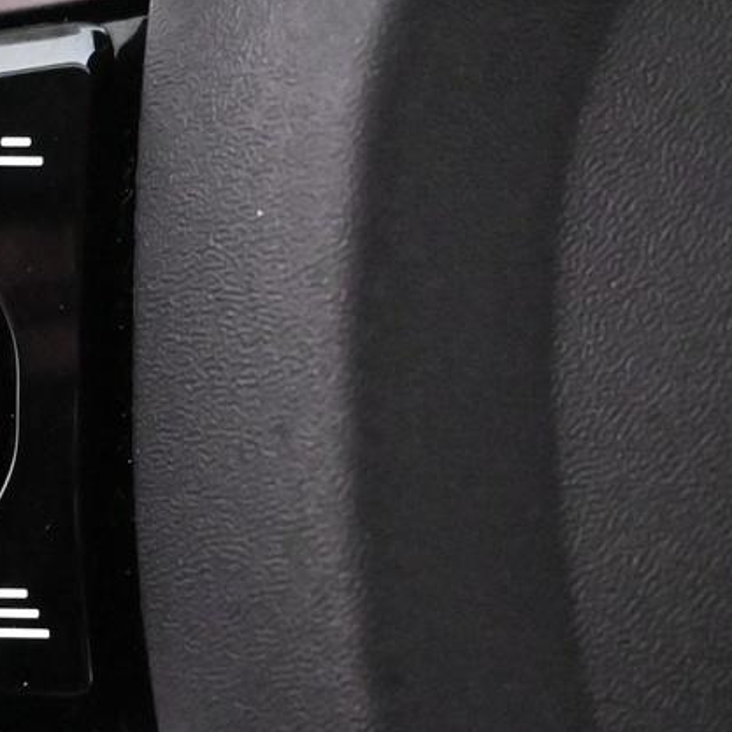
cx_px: -290
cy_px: 379
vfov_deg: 15.6
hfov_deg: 14.8
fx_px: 2667
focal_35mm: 111
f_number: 4
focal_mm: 22.5
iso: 10000
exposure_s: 1/40
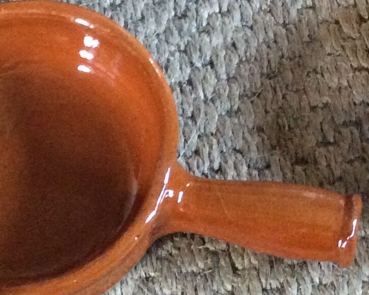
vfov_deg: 13.3
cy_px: -85
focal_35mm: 112
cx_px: 278
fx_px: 1223
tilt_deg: -55.0
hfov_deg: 17.1
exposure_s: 1/17
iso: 320
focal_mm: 3.3
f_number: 2.4
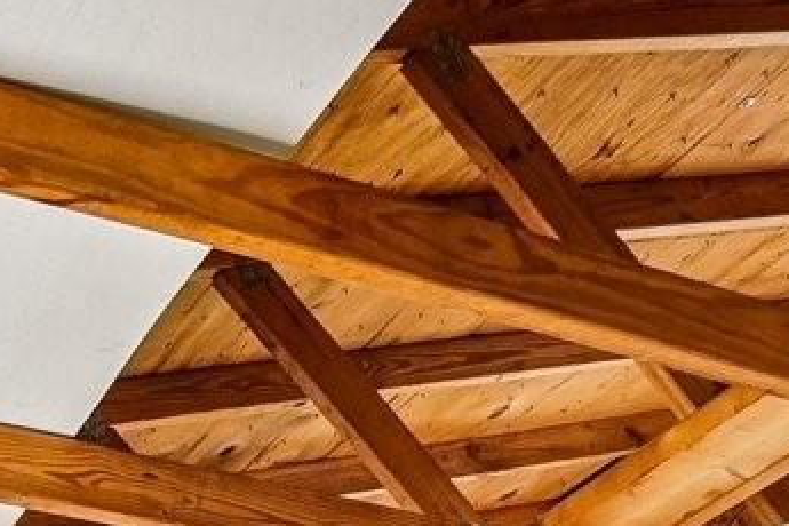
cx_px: 121
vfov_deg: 11.3
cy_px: 1449
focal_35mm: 89
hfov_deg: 22.5
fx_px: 1950
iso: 400
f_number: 8
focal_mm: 10
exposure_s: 1/5
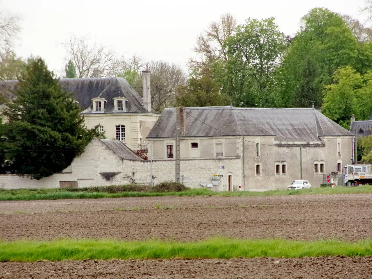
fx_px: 3729
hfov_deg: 5.7
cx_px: 186
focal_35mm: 347
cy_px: 140
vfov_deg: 4.3
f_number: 4.8
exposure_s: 1/450
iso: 80
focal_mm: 62.2
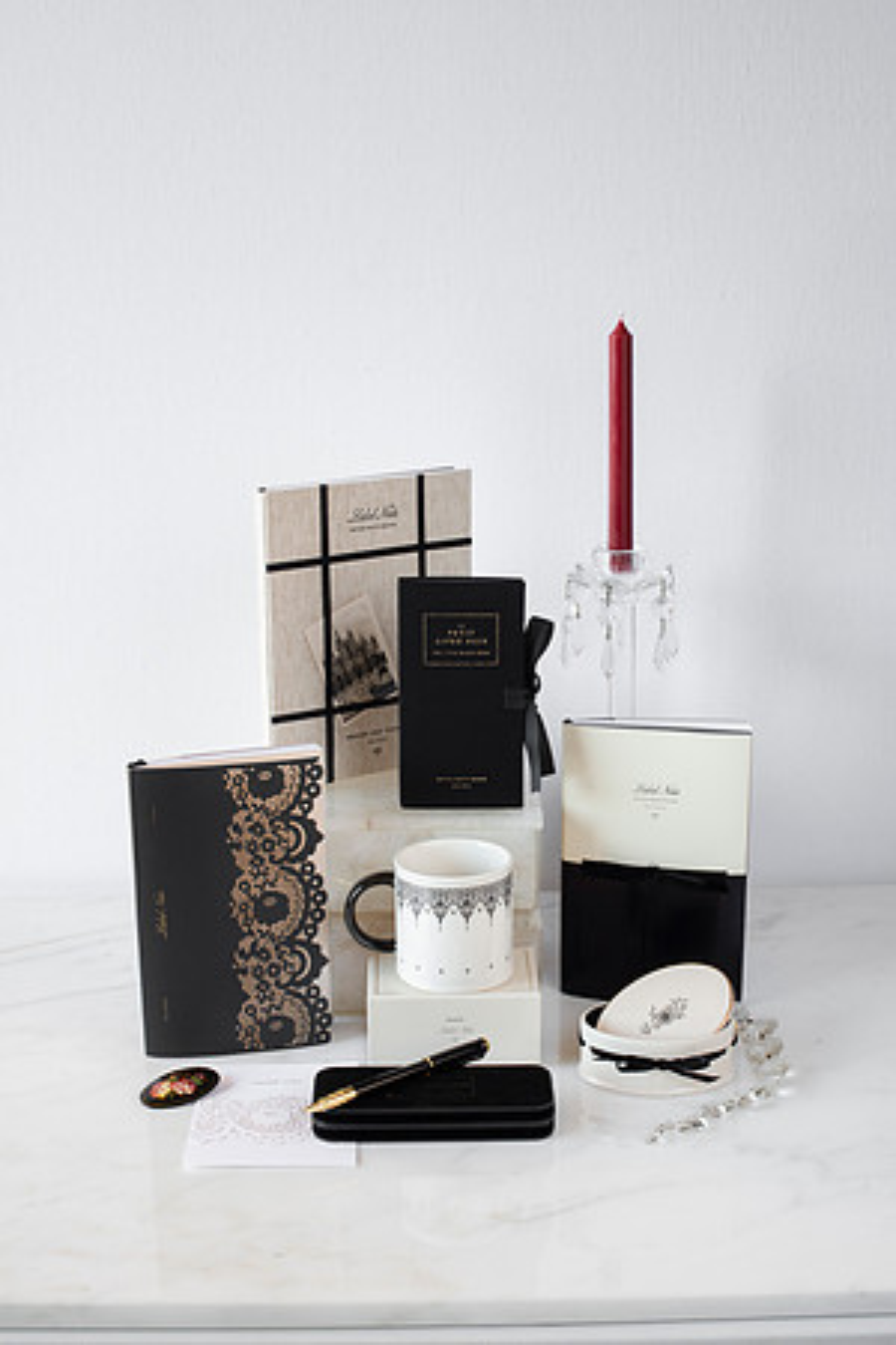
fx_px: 1867
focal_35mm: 50
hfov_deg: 27.0
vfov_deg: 39.6
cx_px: 448
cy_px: 672
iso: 200
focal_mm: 50
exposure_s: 1/5
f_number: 13
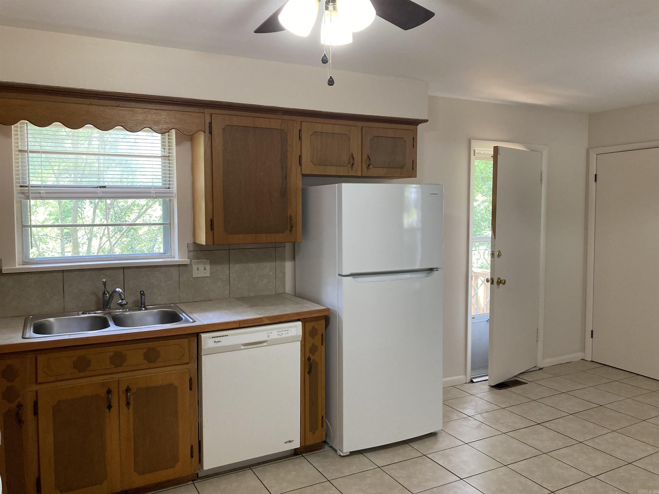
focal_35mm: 28
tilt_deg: -3.5
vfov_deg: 49.7
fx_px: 533
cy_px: 247
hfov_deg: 63.4
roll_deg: +0.2
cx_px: 330
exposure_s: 1/60
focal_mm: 3.99
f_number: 1.8
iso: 100
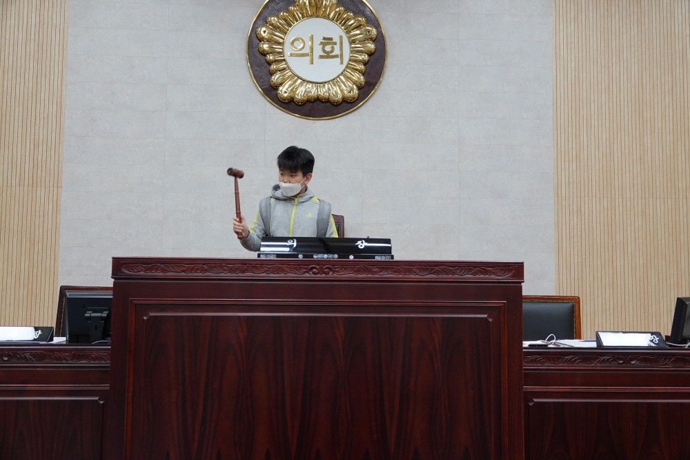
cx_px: 345
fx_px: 594
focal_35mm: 31
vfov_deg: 42.3
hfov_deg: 60.3
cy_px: 230
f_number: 2.8
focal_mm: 11.51
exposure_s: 1/40
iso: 160
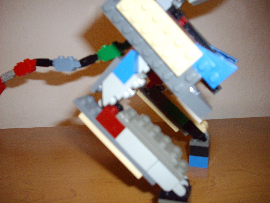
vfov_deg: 38.7
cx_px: 135
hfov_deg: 50.1
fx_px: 289
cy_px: 102
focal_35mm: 37
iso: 160
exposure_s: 1/50
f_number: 2.8
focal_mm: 6.2
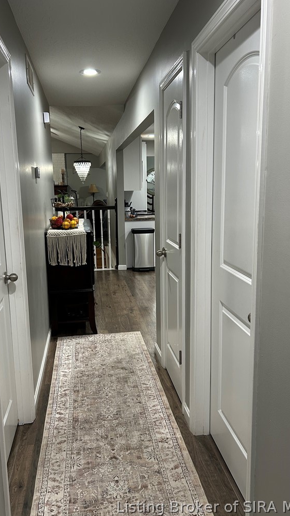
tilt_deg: -9.9
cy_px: 254
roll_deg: +0.7
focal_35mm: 29
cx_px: 133
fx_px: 396
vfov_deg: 66.1
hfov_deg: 40.2
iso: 125
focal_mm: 5.7
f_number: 1.5
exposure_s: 1/60
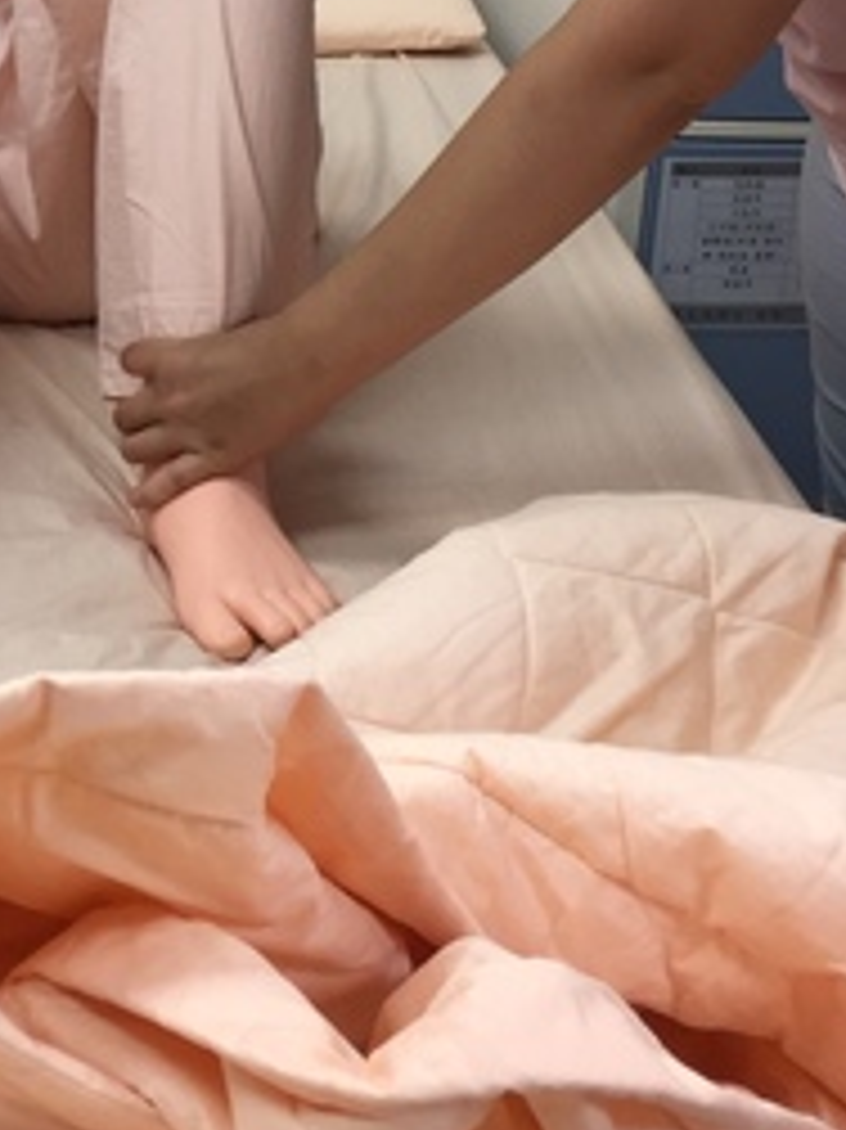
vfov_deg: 23.4
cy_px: 81
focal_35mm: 81
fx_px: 2642
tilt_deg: -20.2
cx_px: -223
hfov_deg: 17.2
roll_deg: -0.4
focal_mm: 4.15
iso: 40
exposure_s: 1/30
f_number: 2.2
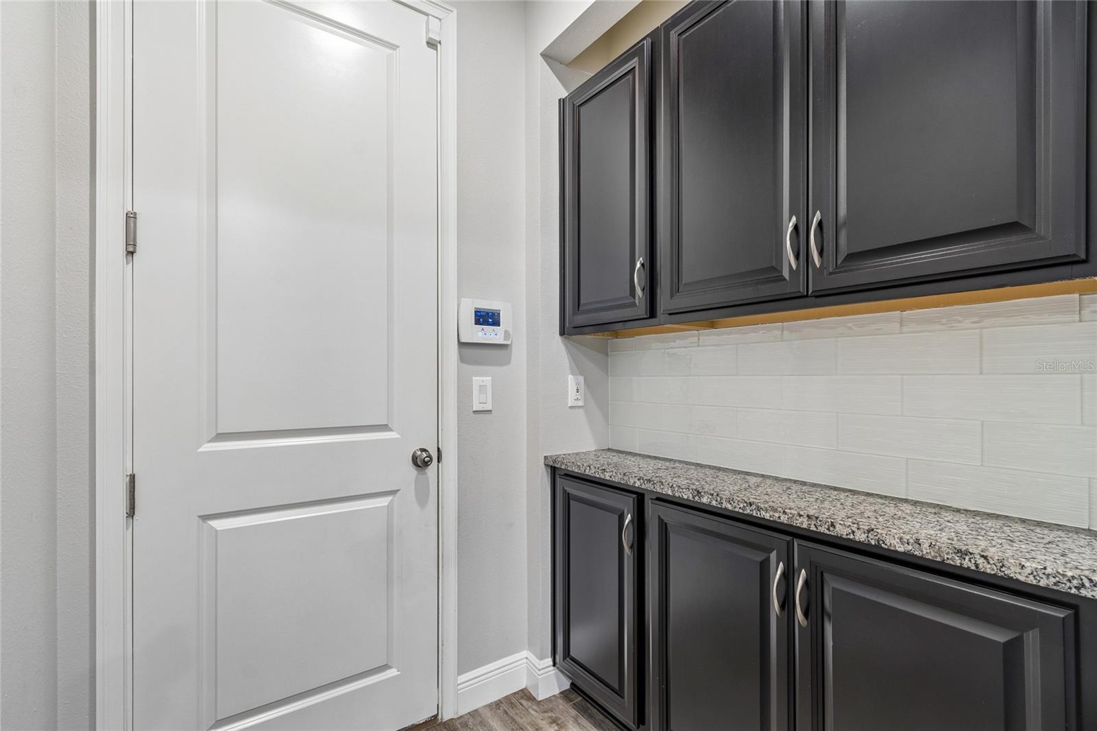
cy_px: 366
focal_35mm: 15
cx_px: 548
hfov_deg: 100.4
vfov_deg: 77.3
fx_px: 457
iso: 100
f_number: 7.1
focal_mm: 10
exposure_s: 2.5
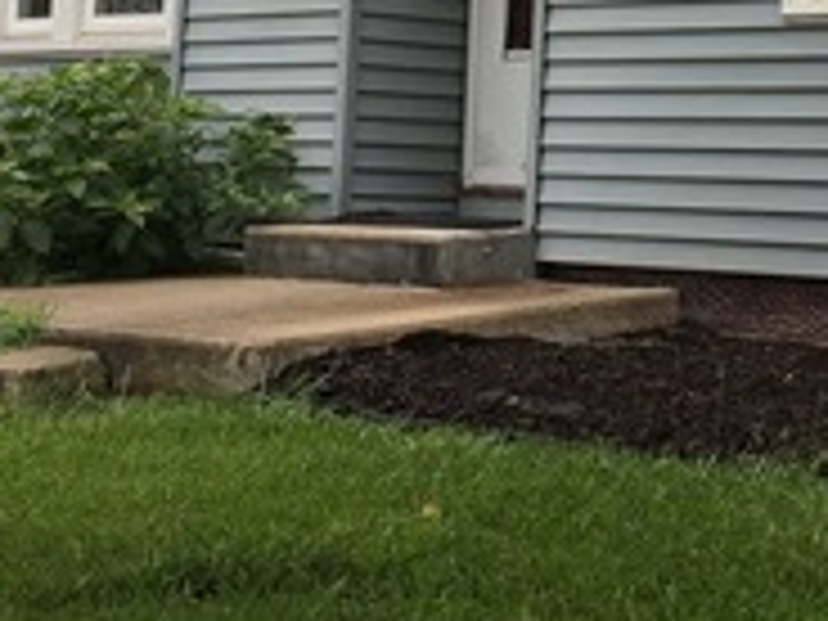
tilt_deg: +9.1
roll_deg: -2.4
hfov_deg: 19.1
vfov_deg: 14.2
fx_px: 2416
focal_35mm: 101
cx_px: 729
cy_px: -122
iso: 25
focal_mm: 4.15
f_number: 2.2
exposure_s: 1/630
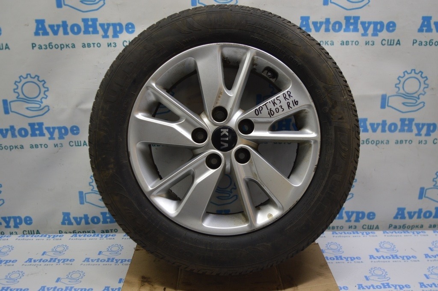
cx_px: 219
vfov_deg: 36.8
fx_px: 438
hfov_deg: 53.2
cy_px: 146
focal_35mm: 36
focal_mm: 24
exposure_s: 1/80
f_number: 4.5
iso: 400
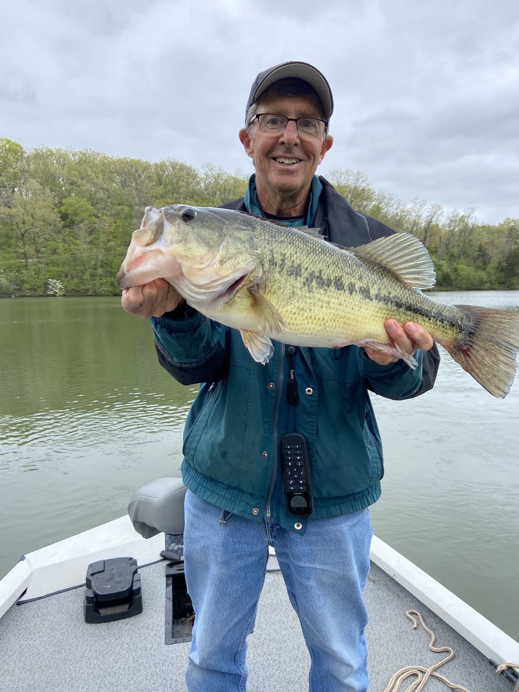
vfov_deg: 67.3
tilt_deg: -5.8
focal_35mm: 26
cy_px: 346
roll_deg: -0.1
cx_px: 260
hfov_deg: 53.1
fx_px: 520
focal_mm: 4.25
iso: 32
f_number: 1.8
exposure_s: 1/527
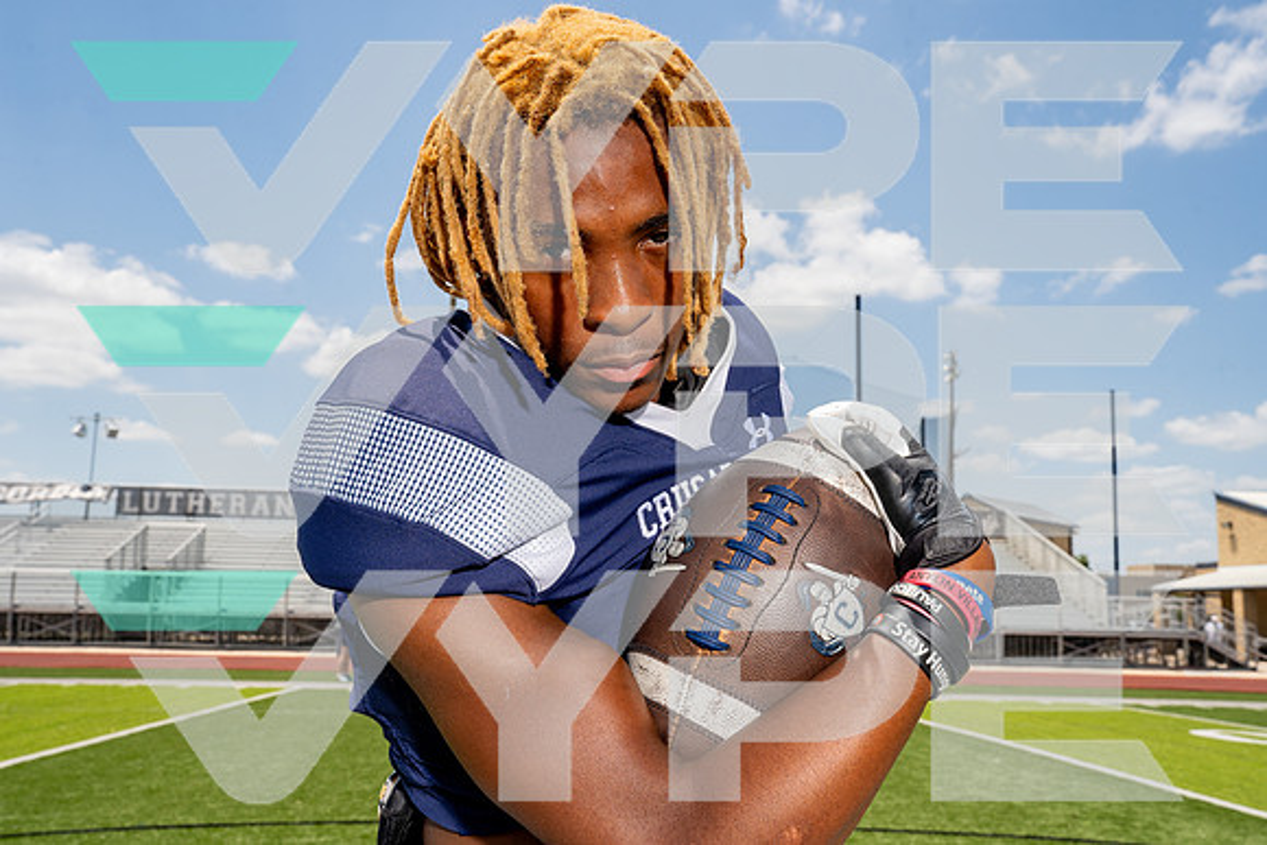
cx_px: 634
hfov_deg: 50.7
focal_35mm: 38
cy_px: 422
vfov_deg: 35.1
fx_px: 1338
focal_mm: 38
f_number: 11
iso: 100
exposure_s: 1/250
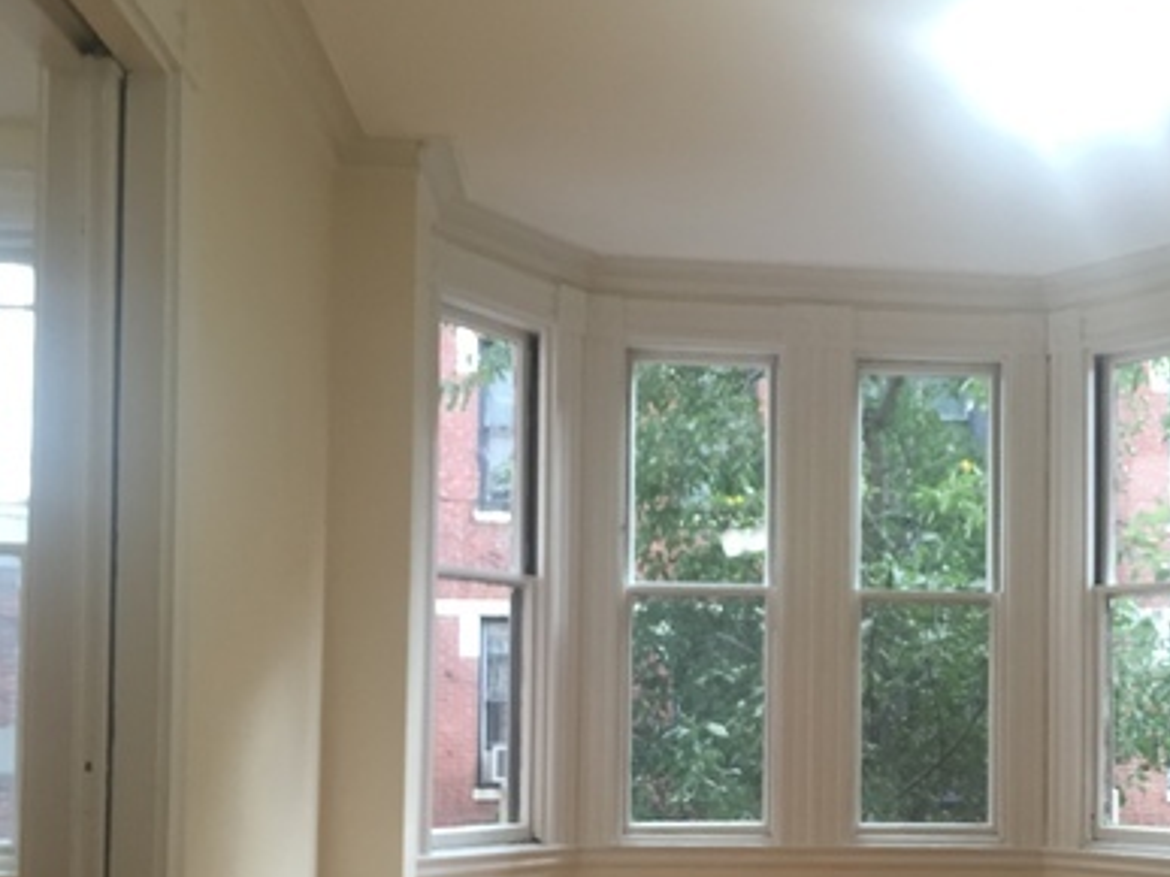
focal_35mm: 50
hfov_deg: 37.6
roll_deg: -1.0
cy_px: 671
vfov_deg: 28.6
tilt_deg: +2.4
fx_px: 1689
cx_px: 827
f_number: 2.2
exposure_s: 1/30
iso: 80
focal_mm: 4.15
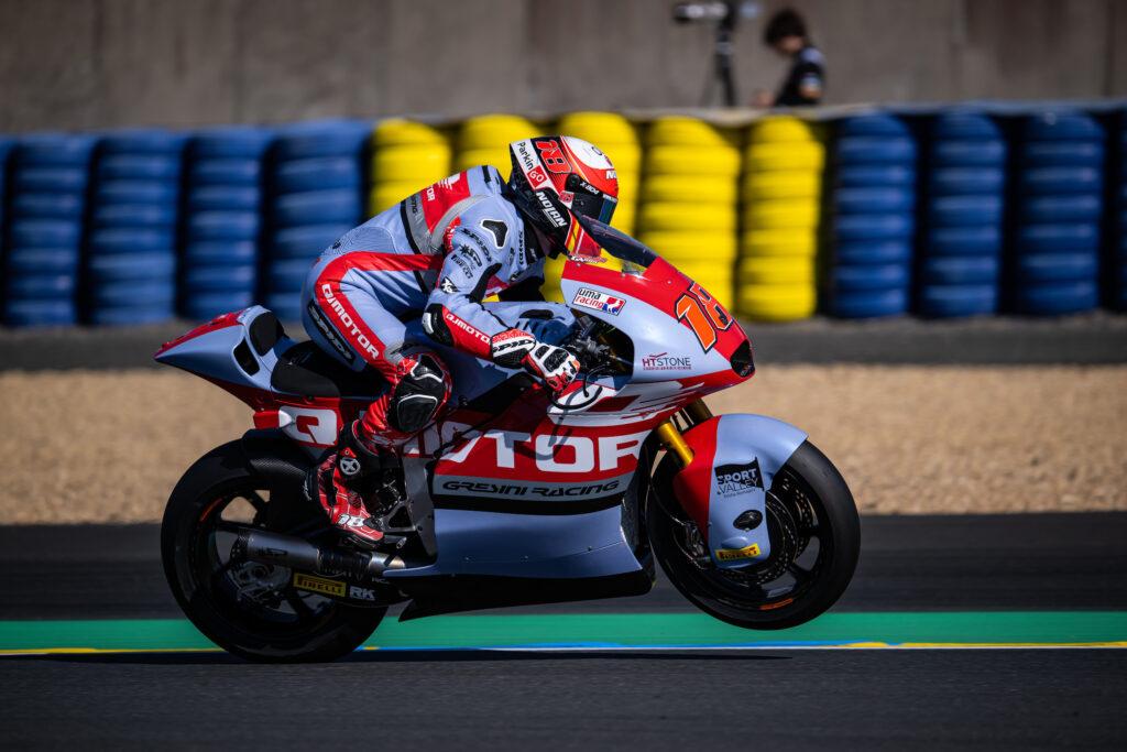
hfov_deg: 5.2
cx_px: 564
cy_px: 376
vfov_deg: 3.4
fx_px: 12523
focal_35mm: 400
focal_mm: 400
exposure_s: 1/2500
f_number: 5
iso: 160
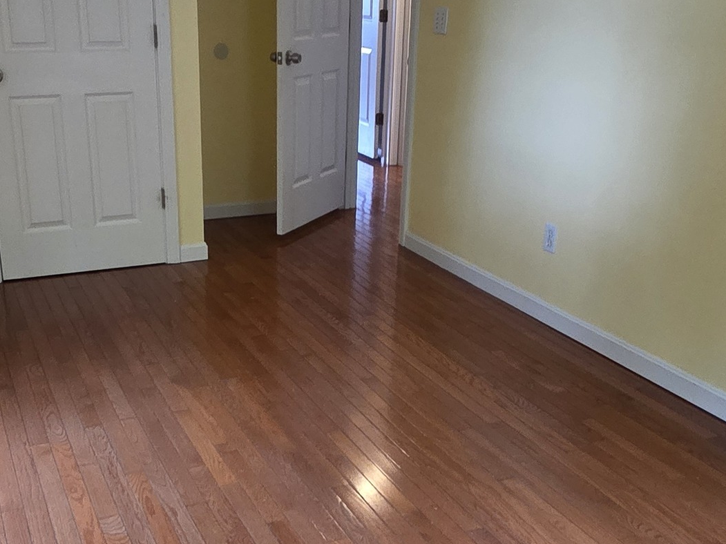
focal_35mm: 38
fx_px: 797
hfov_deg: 48.7
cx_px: 298
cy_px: 307
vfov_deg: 37.7
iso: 400
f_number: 2.2
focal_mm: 2.2
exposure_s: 1/60
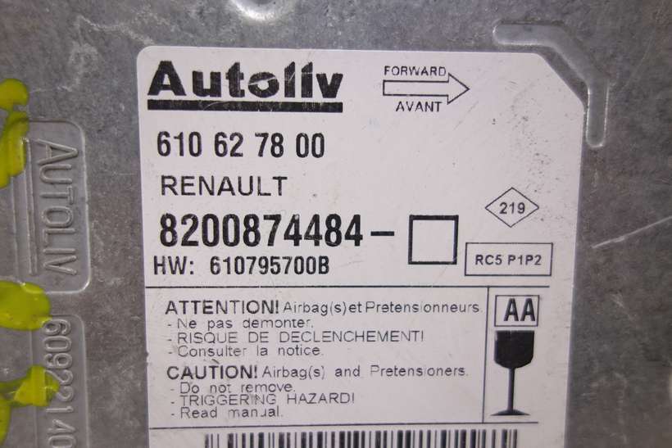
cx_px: 336
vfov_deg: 46.4
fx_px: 523
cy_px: 224
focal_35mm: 28
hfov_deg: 65.5
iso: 125
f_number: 2.2
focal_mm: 10.4
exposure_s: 1/100
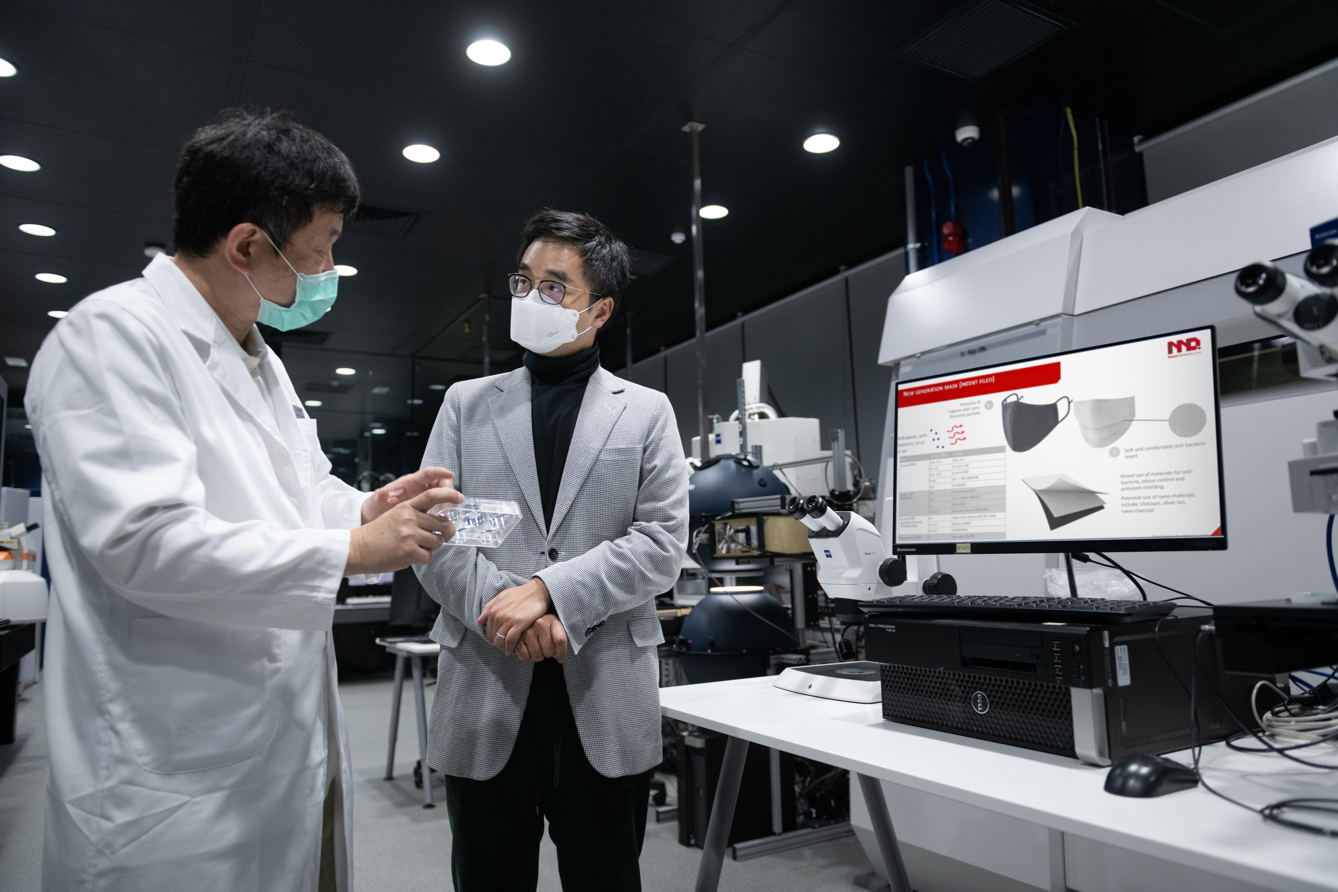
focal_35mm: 24
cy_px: 446
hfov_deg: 73.7
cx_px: 669
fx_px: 892
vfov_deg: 53.1
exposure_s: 1/250
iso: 1600
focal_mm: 24
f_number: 3.2
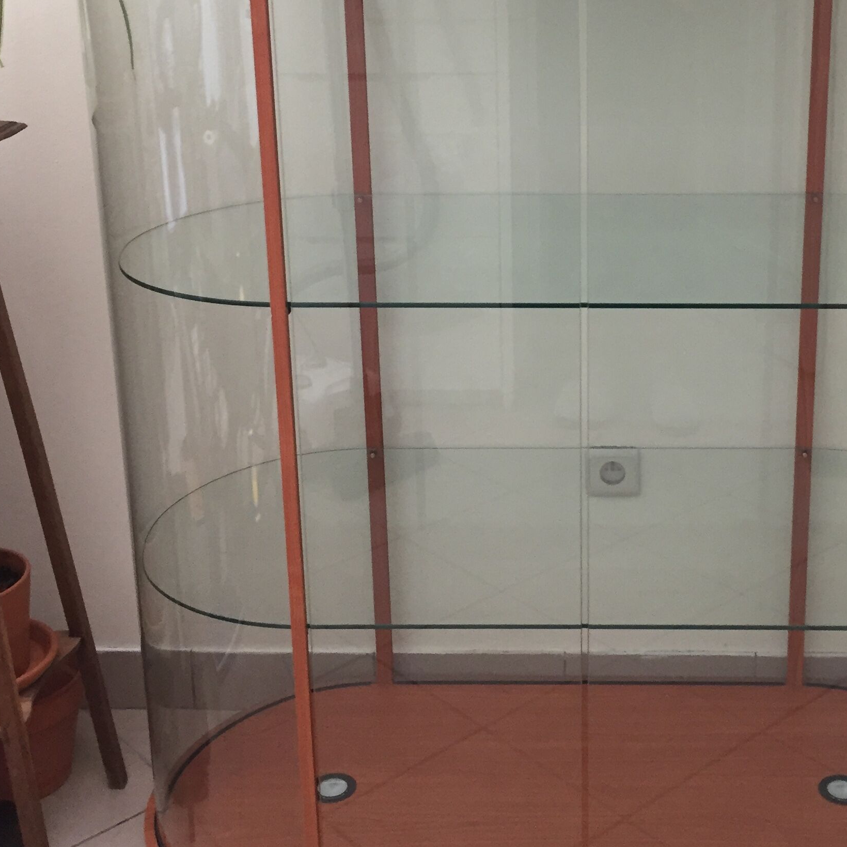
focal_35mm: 51
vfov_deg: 33.1
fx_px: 1412
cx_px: 586
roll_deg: -0.1
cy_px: 273
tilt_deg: -17.5
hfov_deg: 33.0
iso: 160
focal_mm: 4.15
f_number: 2.2
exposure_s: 1/33
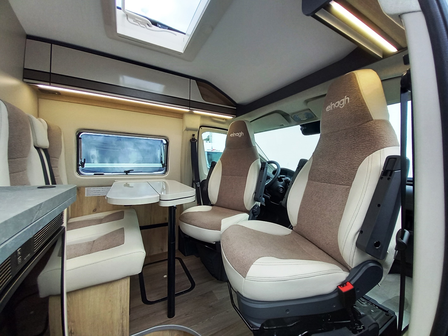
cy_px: 168
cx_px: 224
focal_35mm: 13
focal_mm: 1.13
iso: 80
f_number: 2.2
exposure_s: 1/100
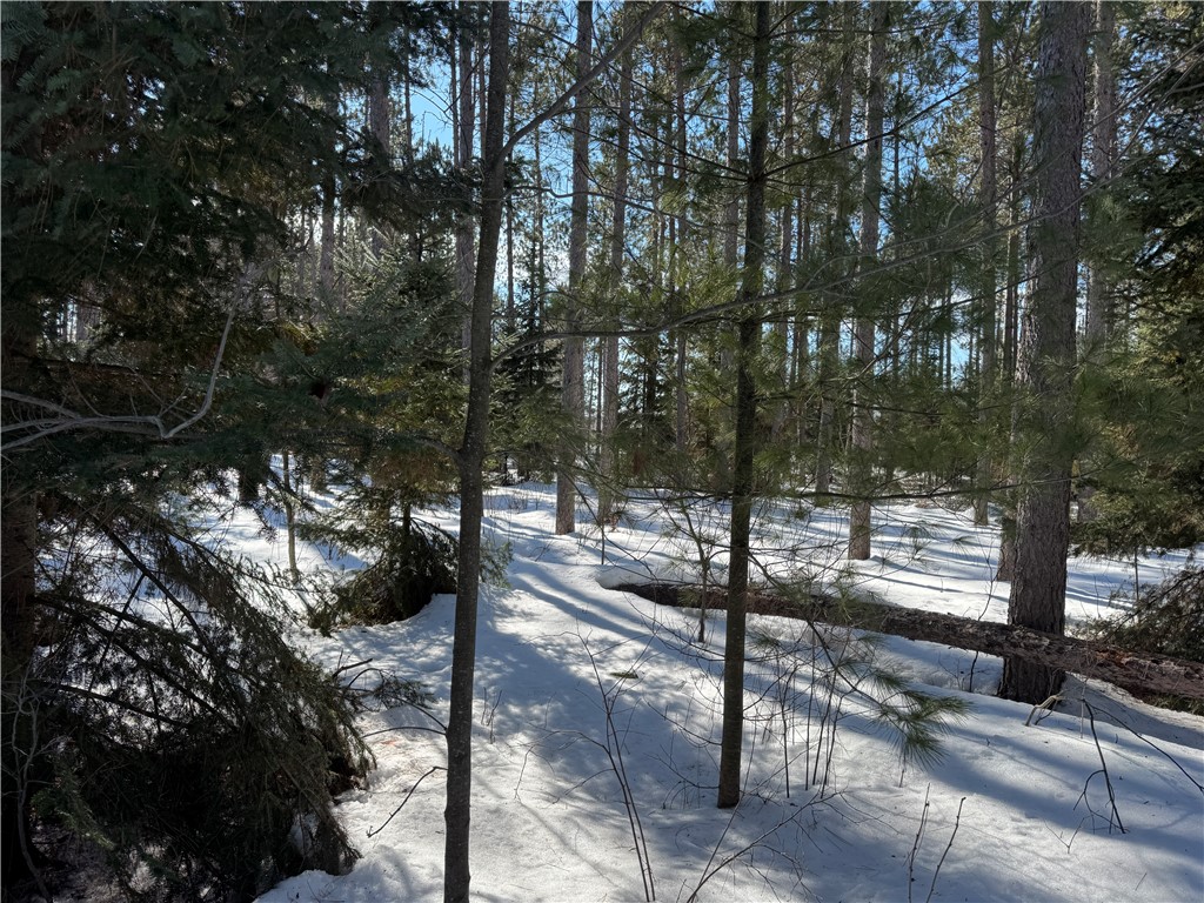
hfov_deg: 71.6
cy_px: 452
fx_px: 835
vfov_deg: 56.8
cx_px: 602
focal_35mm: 24
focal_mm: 6.76
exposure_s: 1/1767
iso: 80
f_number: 1.78
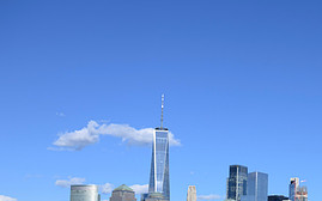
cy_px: 222
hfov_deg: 30.1
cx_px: 269
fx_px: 579
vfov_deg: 18.9
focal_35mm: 66
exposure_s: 1/500
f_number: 5.6
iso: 64
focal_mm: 30
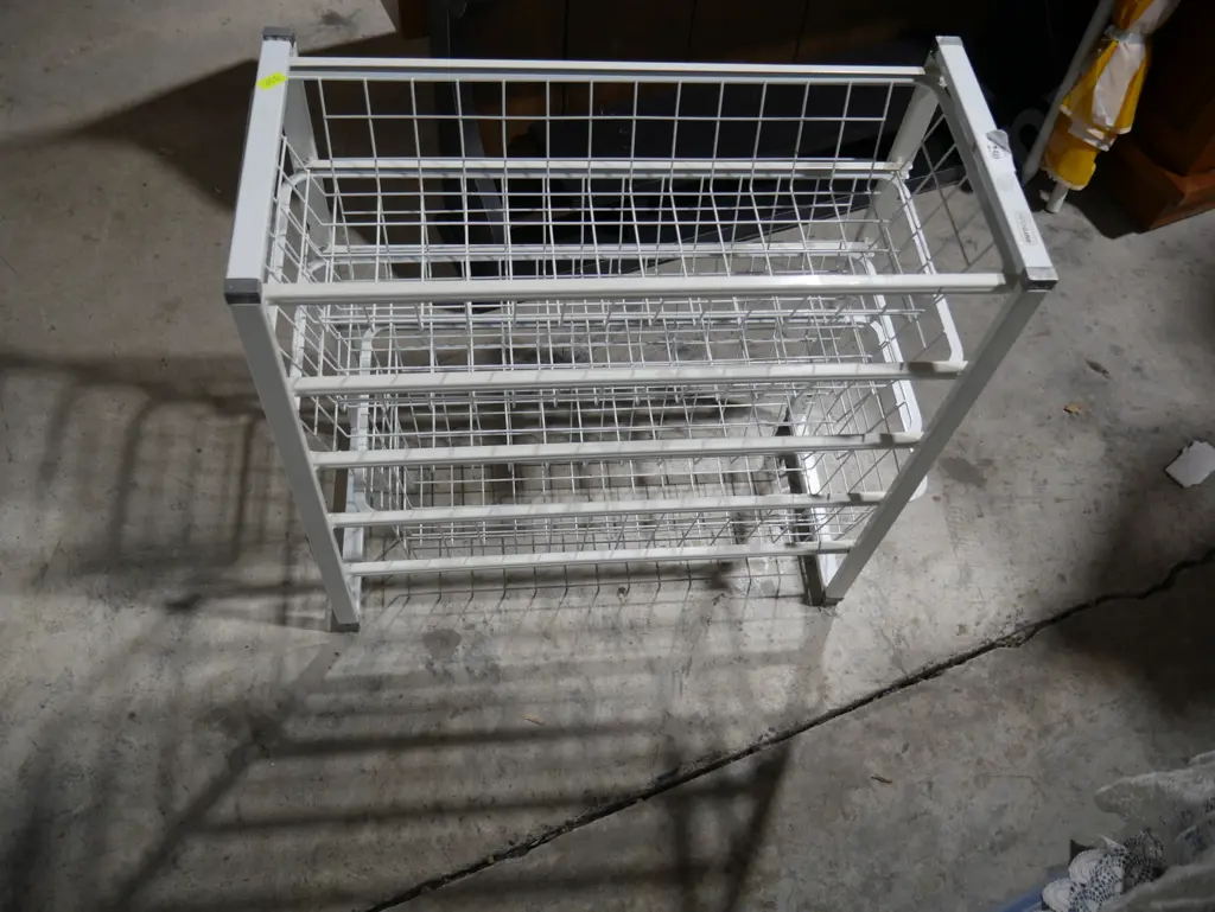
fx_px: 983
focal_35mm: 28
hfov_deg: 63.4
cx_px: 608
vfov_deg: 49.8
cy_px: 456
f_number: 3.5
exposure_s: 1/80
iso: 200
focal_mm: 14
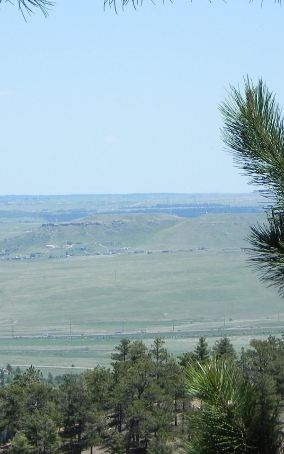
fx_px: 4025
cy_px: 209
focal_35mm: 325
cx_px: 108
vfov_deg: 6.5
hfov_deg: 4.0
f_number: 7.1
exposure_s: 1/433
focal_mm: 32.7
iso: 160
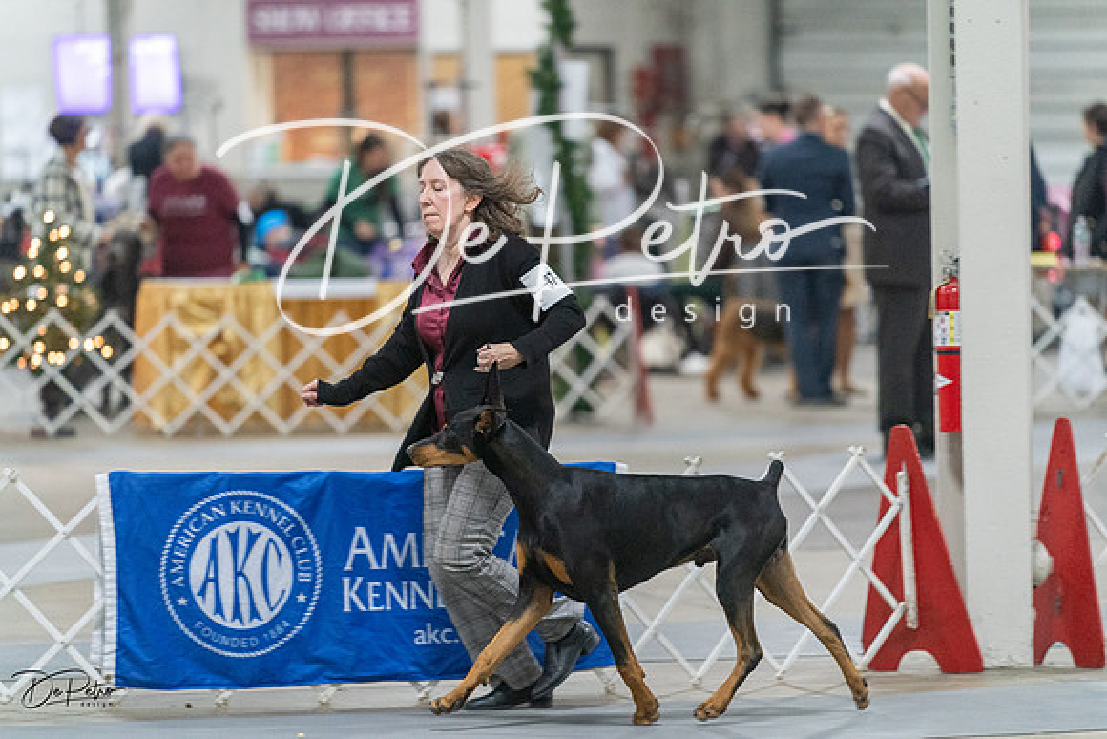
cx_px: 554
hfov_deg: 10.3
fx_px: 6151
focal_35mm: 200
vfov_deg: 6.9
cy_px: 370
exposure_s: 1/320
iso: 6400
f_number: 2.8
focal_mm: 200
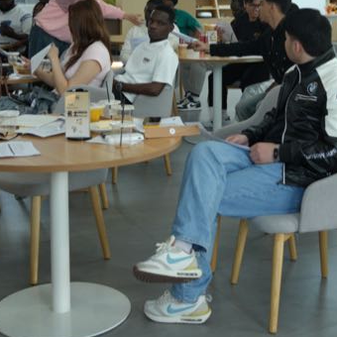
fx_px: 727
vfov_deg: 25.2
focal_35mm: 66
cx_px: 245
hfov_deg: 25.8
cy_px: 24
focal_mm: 24
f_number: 2.8
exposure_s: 1/125
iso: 400
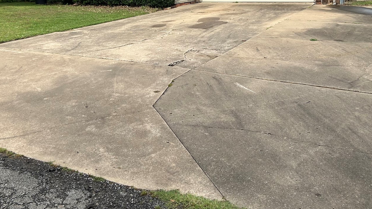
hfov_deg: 47.3
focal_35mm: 43
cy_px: 25
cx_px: 162
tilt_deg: -5.8
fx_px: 424
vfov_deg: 26.8
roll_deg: +1.1
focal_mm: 5.7
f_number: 1.5
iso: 50
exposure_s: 1/4115
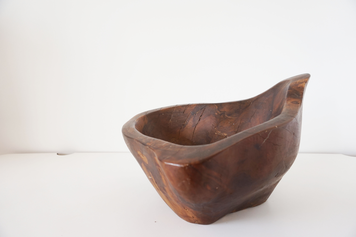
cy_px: 118
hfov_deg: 73.8
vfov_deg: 53.1
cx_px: 178
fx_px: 237
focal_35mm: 24
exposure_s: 1/60
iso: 320
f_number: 4
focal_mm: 16
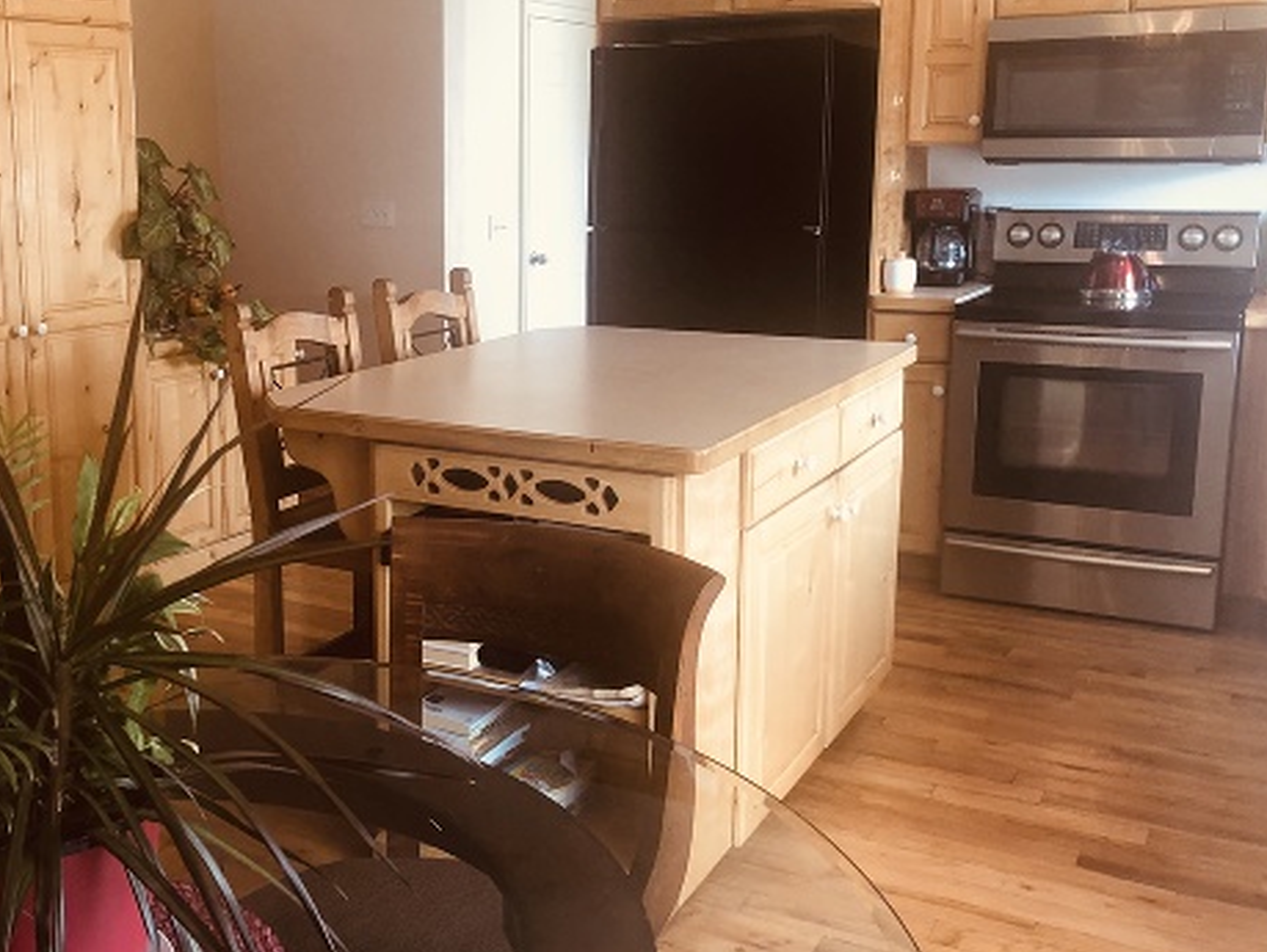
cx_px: 458
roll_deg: +3.3
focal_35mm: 39
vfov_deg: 36.8
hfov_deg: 47.3
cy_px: 430
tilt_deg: -9.0
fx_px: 1429
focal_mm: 4
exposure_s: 1/30
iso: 40
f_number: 1.8
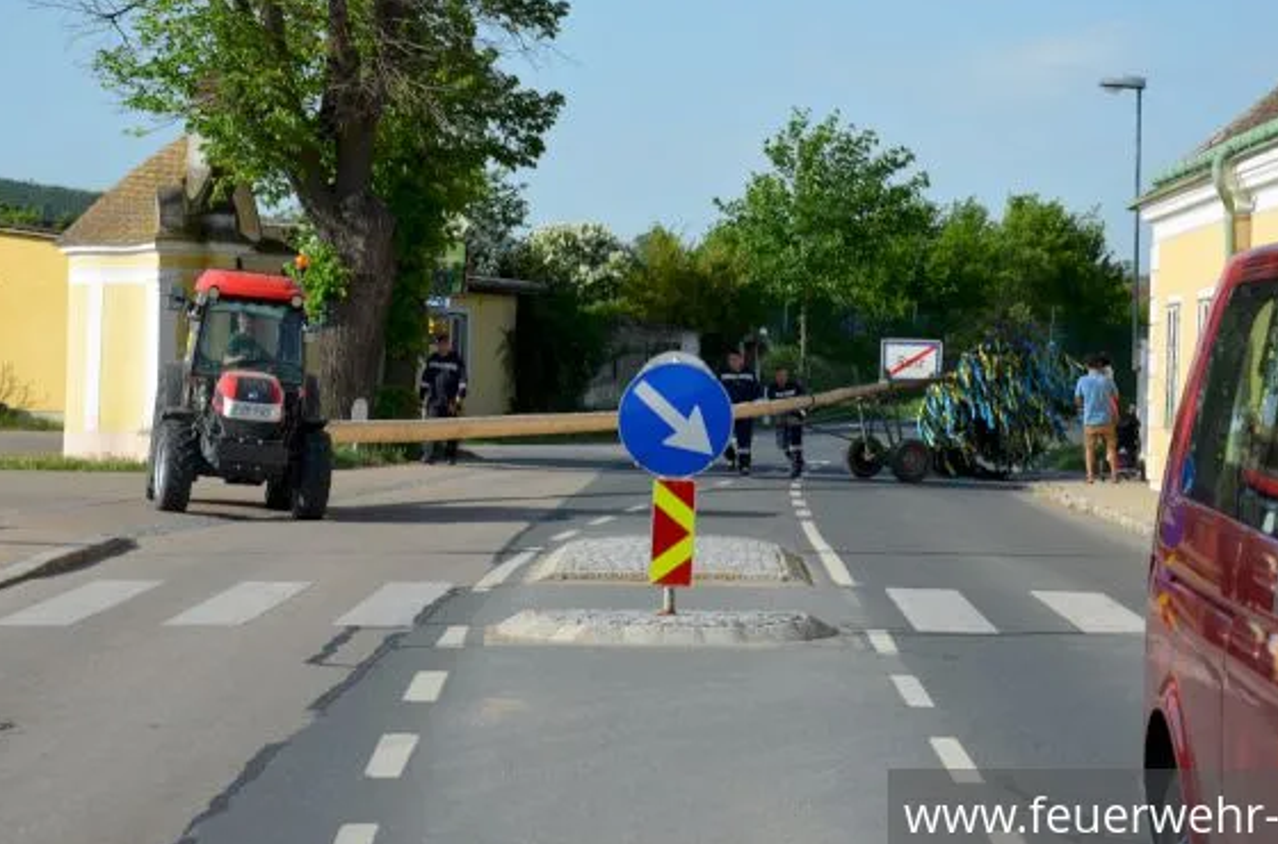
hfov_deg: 19.0
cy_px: 376
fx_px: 3823
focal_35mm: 108
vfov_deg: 12.6
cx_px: 696
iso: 100
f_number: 8
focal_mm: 62
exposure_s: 1/250
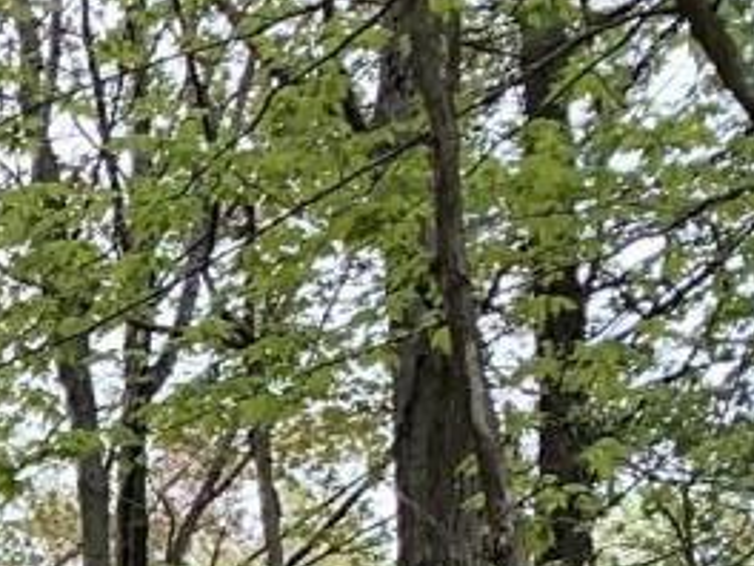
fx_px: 4291
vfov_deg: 6.5
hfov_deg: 8.2
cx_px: -1637
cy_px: 1972
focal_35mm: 197
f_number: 1.8
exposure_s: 1/333
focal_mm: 4.25
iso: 25
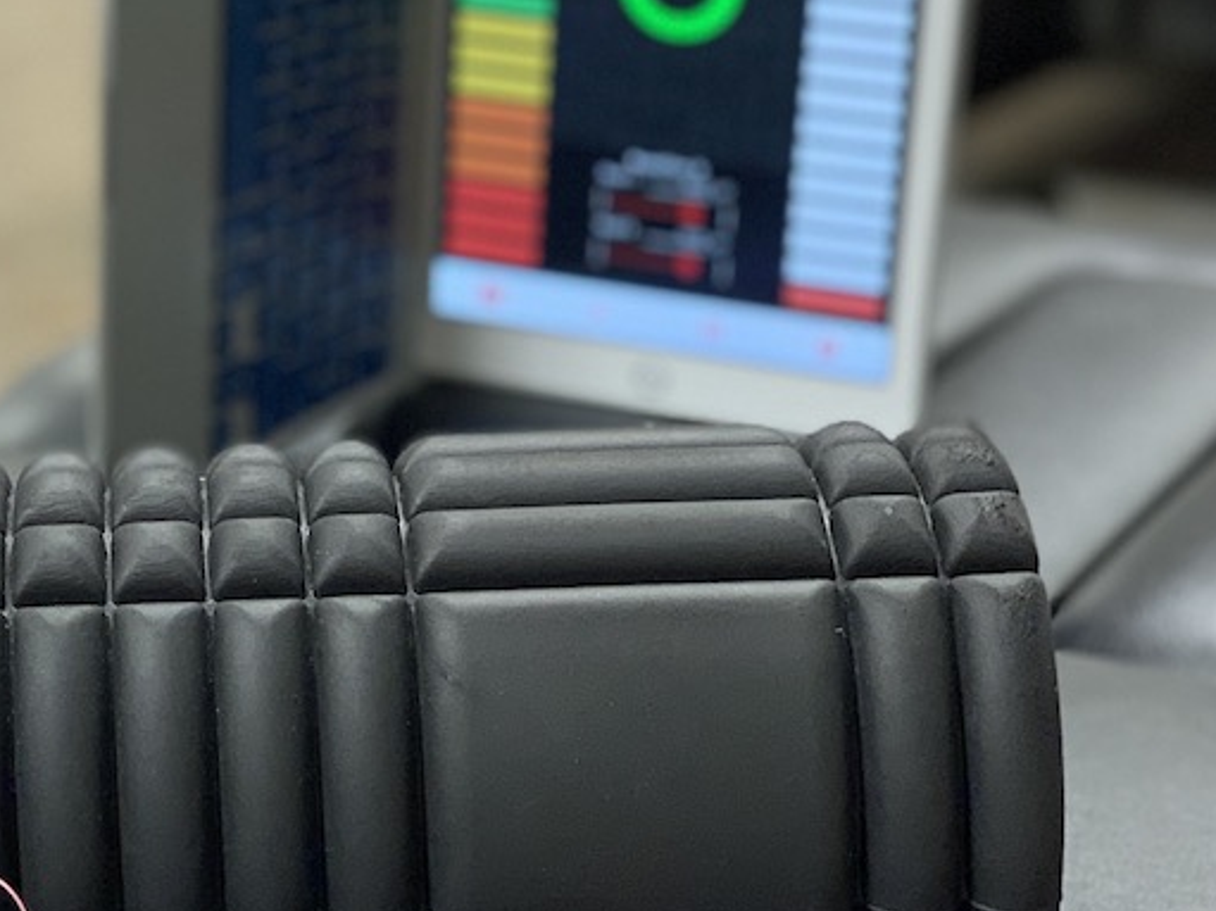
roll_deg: +2.3
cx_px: -38
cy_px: 497
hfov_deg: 17.4
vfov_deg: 13.5
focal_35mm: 110
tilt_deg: -18.2
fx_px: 3863
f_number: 2.4
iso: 125
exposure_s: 1/60
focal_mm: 6
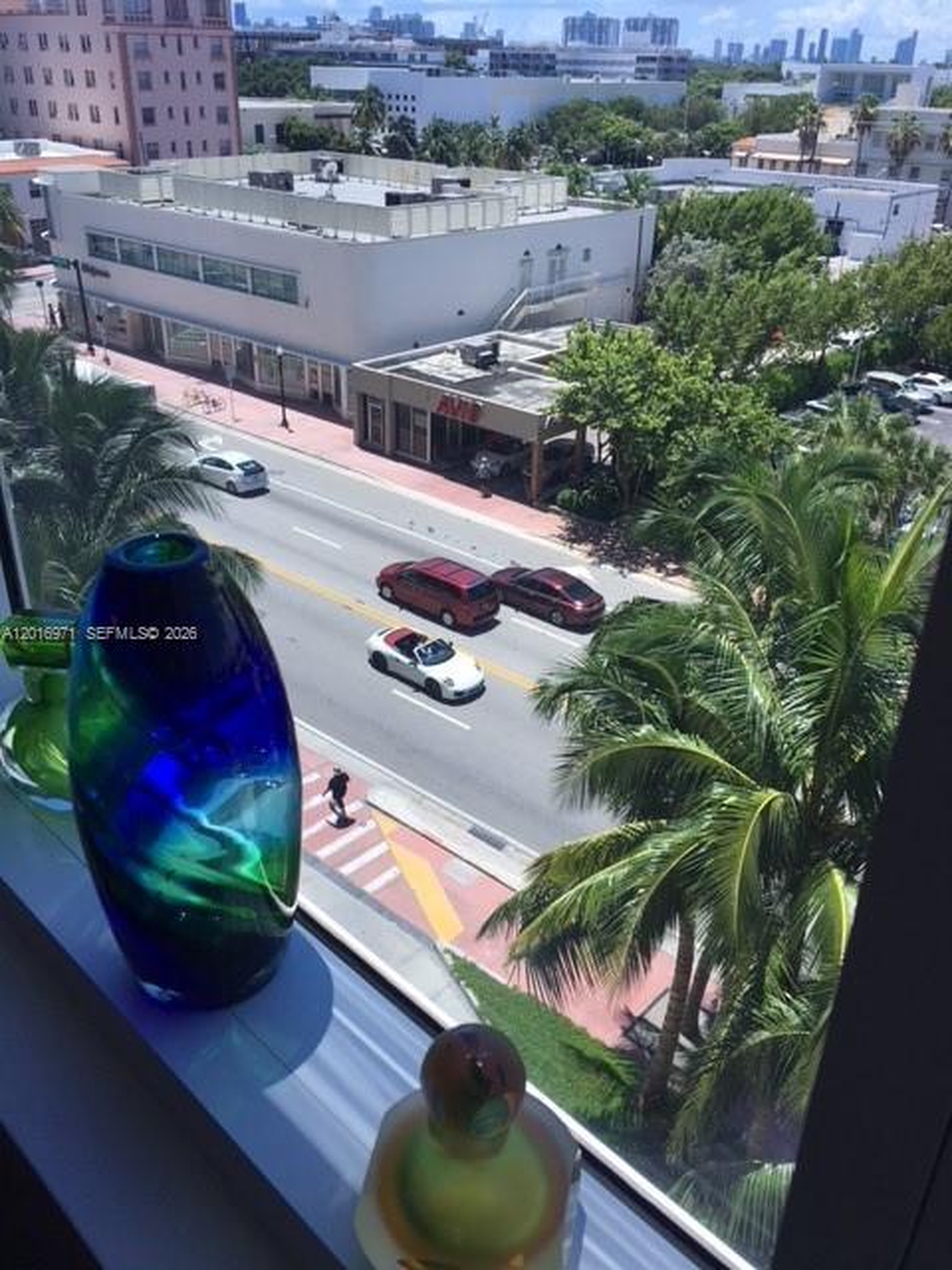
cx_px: 476
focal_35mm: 29
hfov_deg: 48.2
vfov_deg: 61.7
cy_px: 635
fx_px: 1063
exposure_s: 1/310
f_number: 2.2
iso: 25
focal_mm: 4.15
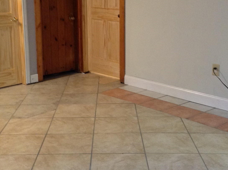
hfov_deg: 29.4
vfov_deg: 22.1
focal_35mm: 66
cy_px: 61
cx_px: 100
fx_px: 434
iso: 200
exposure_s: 1/15
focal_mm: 4.28
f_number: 2.4
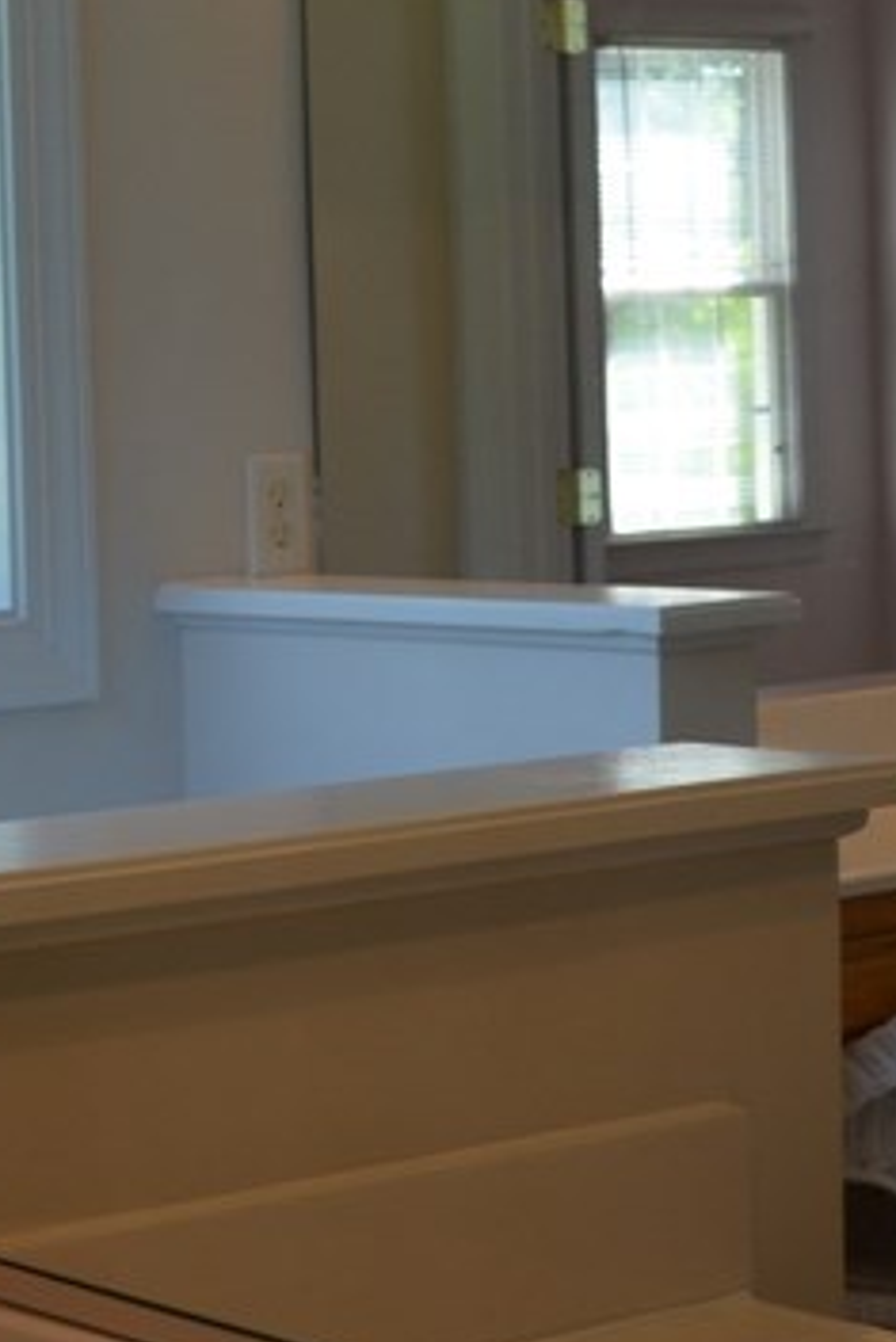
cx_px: -234
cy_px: 600
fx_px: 4140
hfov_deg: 12.0
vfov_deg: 18.4
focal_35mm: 111
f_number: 5.6
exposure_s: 1/125
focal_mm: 24
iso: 320
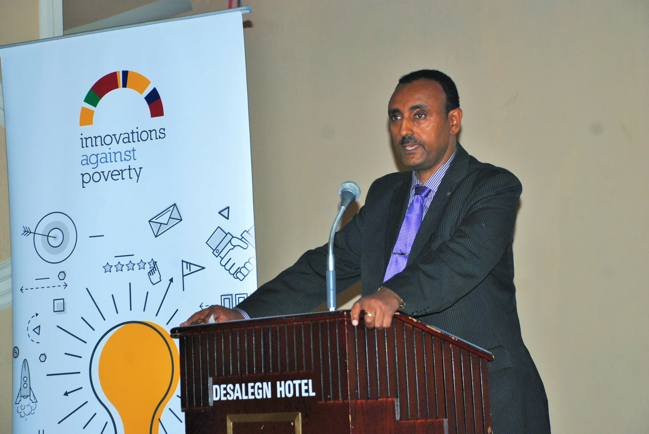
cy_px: 217
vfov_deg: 13.9
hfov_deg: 20.6
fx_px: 1787
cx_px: 324
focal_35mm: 99
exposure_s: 1/60
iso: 200
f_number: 5.3
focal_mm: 66
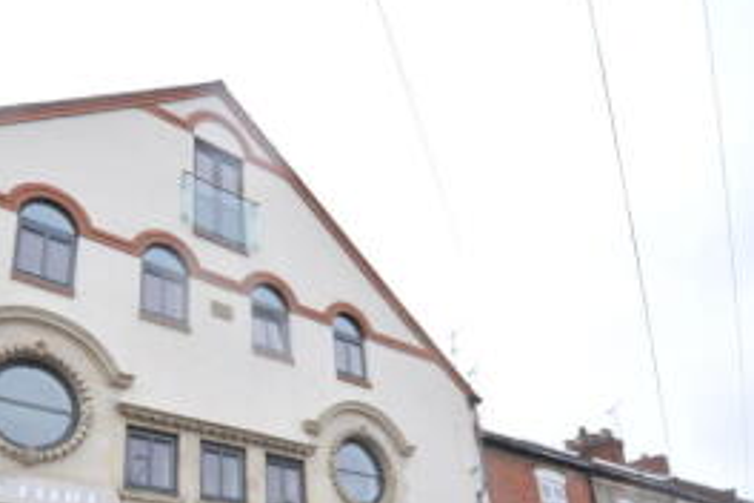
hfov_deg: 62.7
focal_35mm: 27
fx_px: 565
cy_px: 436
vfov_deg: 44.4
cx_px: 171
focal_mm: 10
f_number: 4.5
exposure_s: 1/80
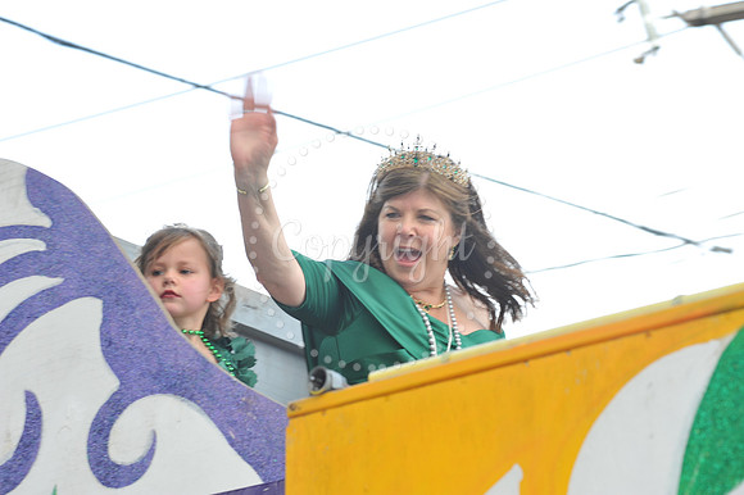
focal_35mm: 145
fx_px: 2995
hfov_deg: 14.2
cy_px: 248
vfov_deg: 9.5
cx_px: 372
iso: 250
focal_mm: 145
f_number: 9
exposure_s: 1/80
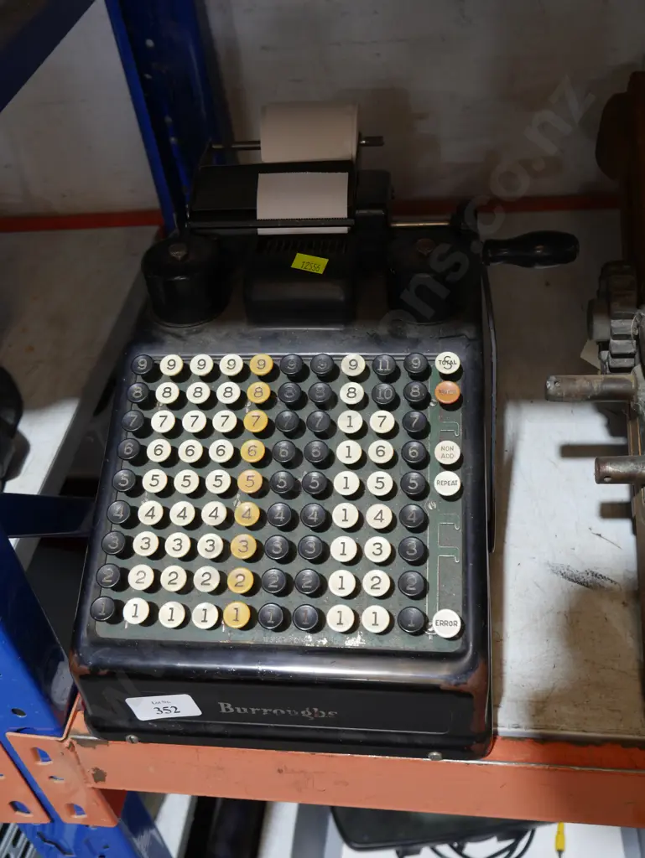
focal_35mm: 38
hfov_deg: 37.8
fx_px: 943
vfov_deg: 49.0
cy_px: 429
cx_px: 322
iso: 500
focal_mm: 19
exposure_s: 1/60
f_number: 4.1
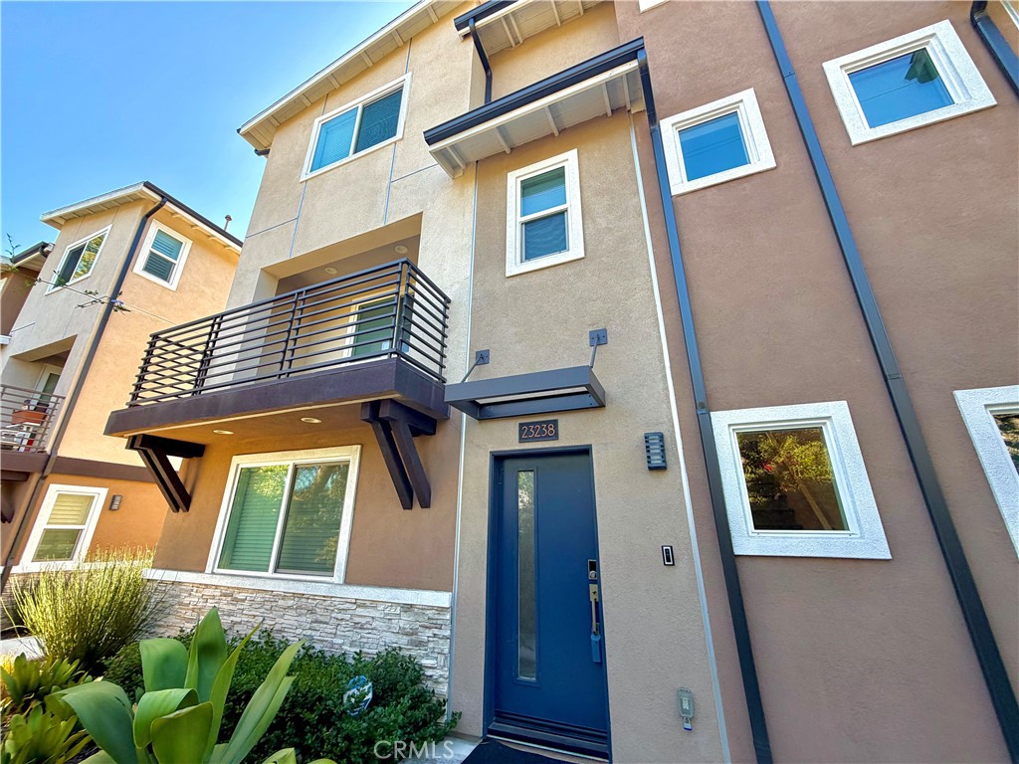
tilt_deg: +19.7
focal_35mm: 14
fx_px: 412
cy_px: 382
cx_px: 510
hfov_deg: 102.1
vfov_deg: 85.7
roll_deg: +0.4
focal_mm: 2.22
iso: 50
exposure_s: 1/215
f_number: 2.2
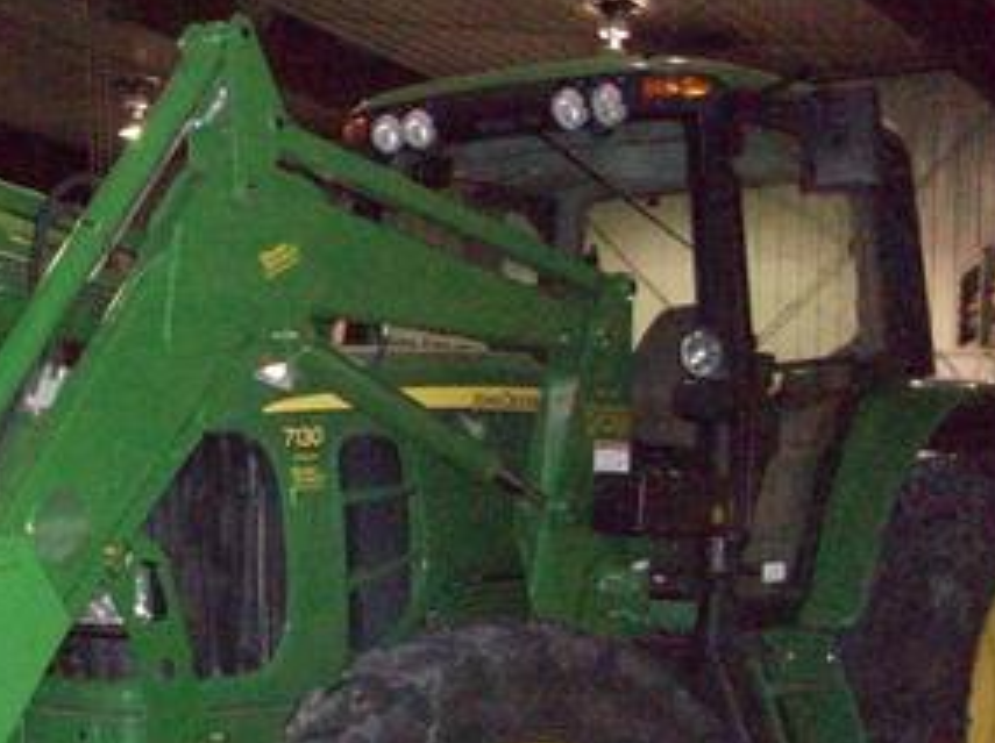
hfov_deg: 28.6
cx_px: 91
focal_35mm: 65
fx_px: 1866
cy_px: 565
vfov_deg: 22.3
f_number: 2.8
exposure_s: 1/128
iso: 1000
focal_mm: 5.7
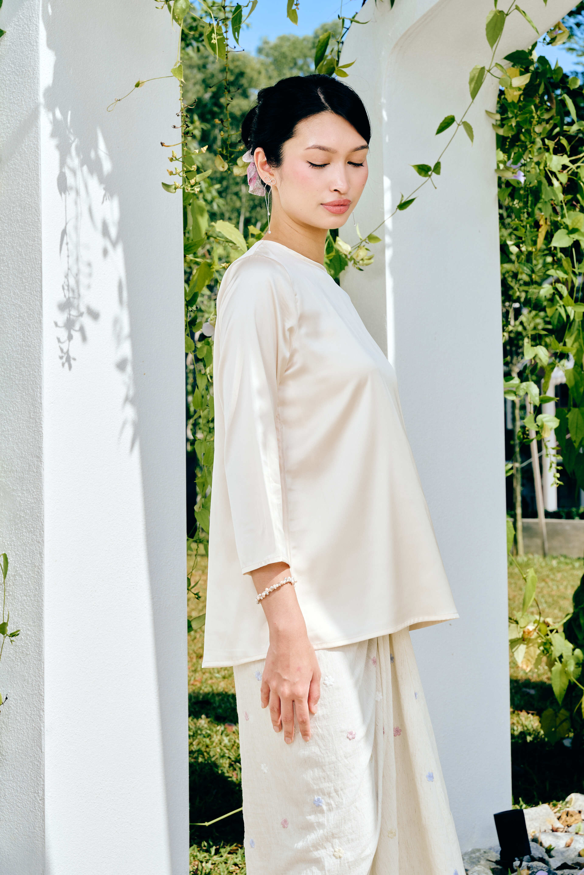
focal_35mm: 75
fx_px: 1825
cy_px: 438
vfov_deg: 27.0
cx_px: 292
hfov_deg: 18.2
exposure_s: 1/125
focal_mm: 75
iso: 125
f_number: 10
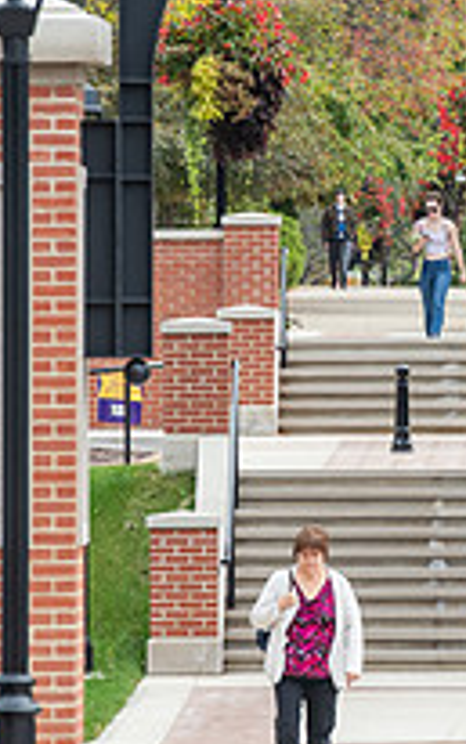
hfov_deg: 2.3
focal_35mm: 575
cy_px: 251
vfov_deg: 3.7
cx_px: 358
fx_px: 11668
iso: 400
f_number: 7.1
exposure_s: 1/320
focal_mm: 200
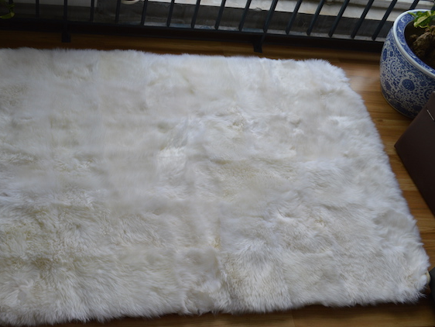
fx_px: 515
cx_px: 159
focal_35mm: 41
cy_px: 165
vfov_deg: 35.2
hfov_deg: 45.3
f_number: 5.6
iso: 320
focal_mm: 20
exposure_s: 1/125
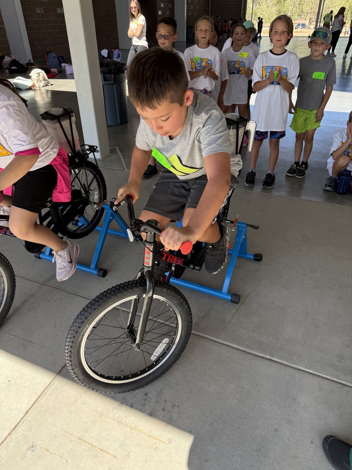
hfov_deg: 56.8
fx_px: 325
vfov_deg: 71.6
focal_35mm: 24
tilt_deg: -32.4
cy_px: 235
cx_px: 176
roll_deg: +0.1
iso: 100
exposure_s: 1/750
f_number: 1.78
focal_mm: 6.76
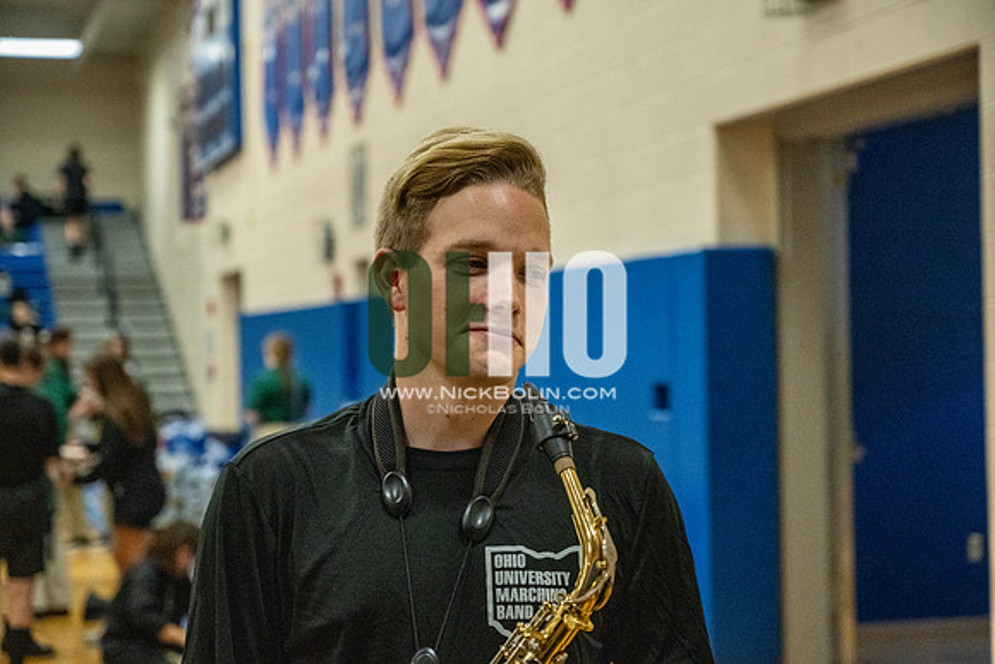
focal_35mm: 70
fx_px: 1935
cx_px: 498
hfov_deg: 28.8
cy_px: 332
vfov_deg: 19.5
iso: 8000
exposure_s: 1/800
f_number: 4
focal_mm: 70
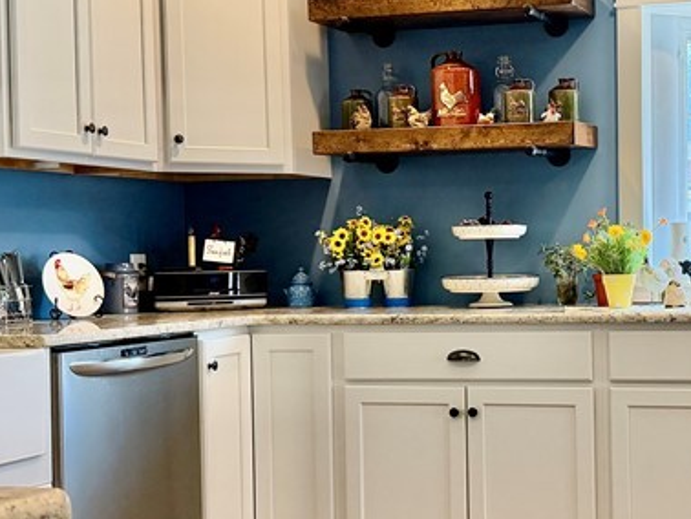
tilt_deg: -1.1
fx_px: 1298
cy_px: 274
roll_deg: +1.0
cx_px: 598
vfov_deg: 22.6
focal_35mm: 65
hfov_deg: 28.8
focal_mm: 6.76
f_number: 1.78
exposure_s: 1/221
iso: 200
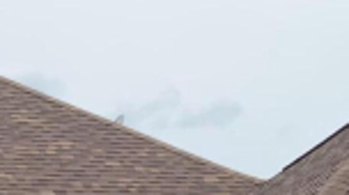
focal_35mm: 139
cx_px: -49
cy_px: 486
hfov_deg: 15.0
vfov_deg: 8.0
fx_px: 1285
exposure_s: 1/883
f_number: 1.8
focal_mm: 3
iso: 16
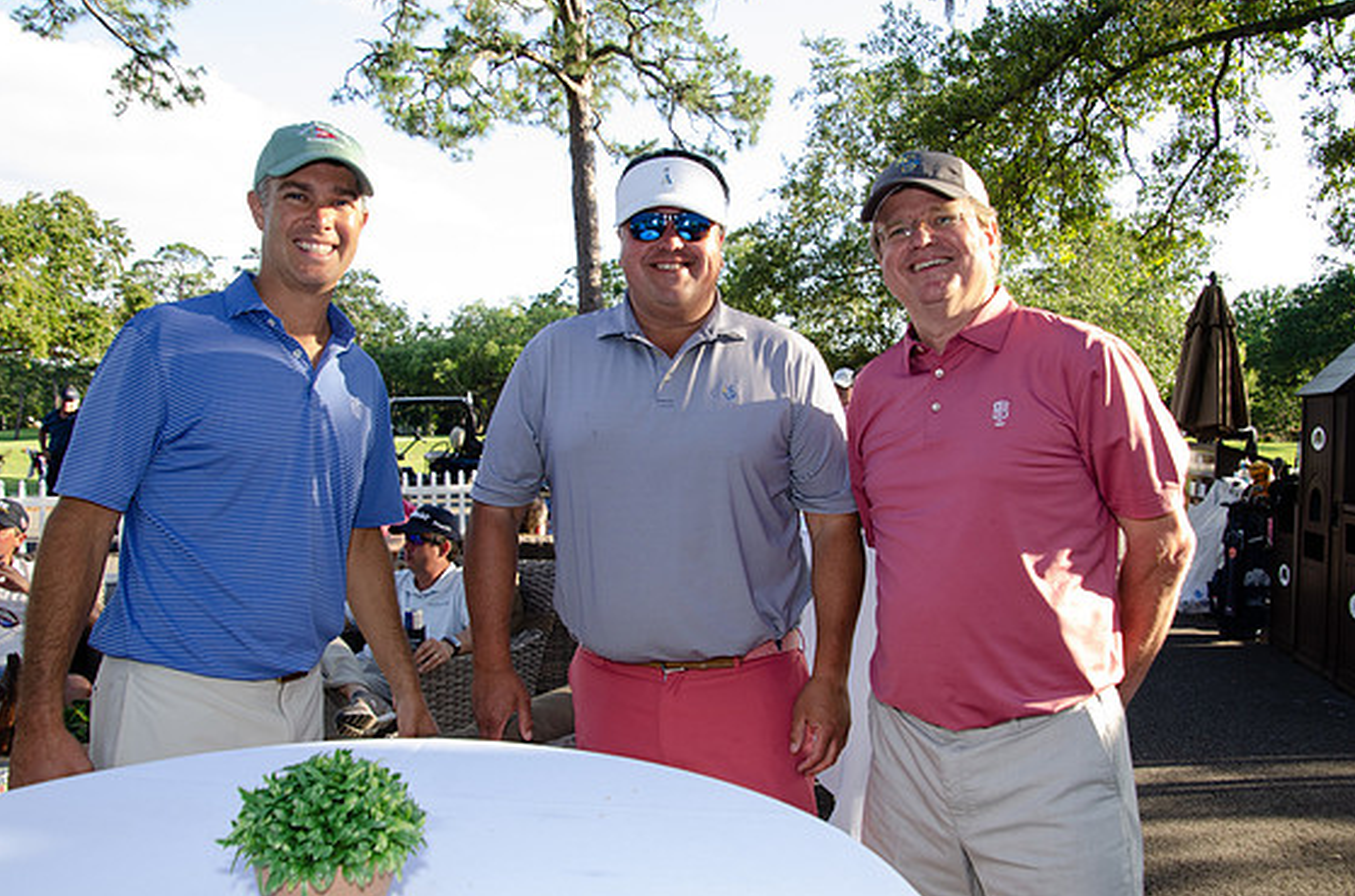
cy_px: 450
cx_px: 674
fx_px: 1051
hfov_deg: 65.6
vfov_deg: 46.2
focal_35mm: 28
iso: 400
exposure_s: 1/160
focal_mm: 18
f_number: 6.3
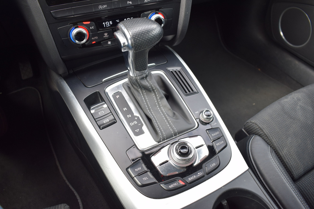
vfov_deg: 43.6
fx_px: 262
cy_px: 104
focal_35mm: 30
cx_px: 157
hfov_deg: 61.9
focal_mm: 20
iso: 400
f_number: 5
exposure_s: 1/100
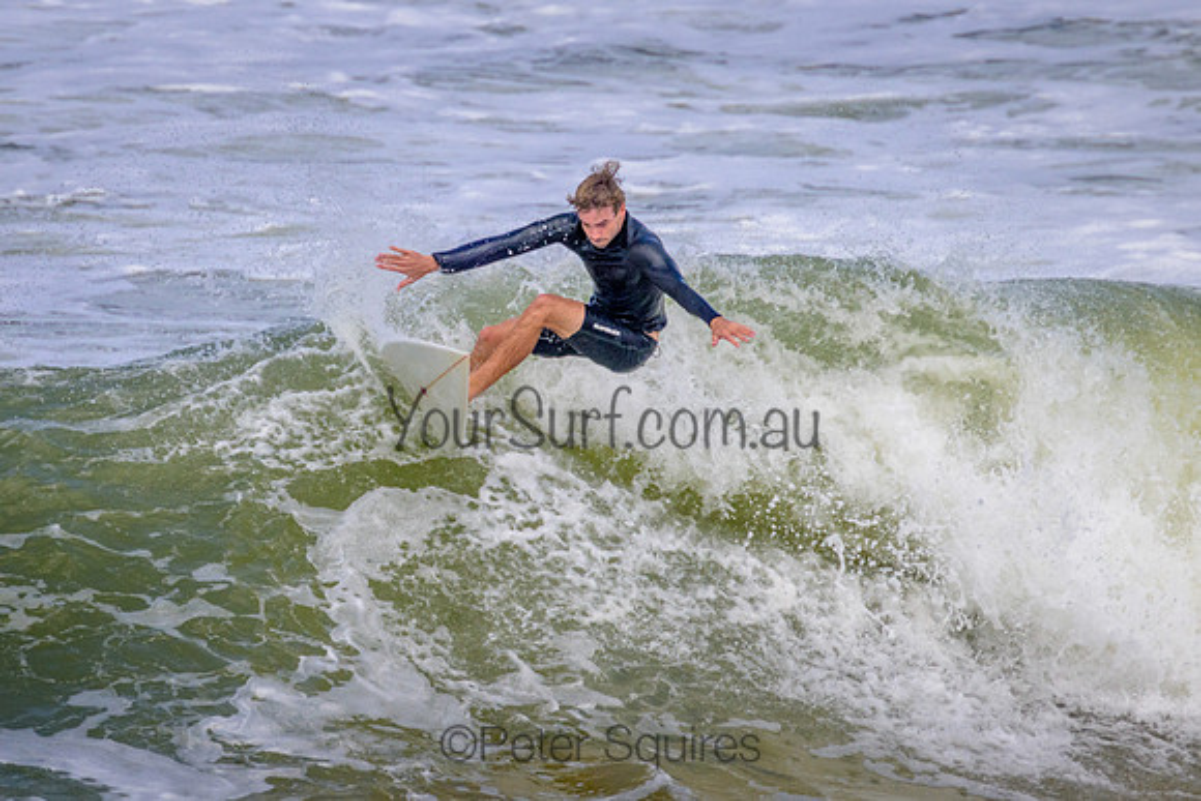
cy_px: 249
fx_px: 36782
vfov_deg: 1.2
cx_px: 467
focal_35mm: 1102
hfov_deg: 1.9
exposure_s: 1/2000
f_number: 11
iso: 640
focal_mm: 800
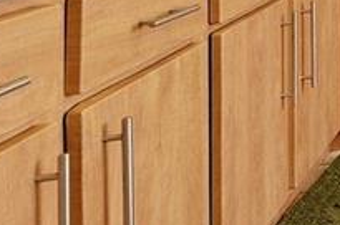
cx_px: 824
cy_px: -143
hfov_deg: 15.0
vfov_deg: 16.9
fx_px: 660
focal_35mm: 70
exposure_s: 1/500
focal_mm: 14
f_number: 8
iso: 400
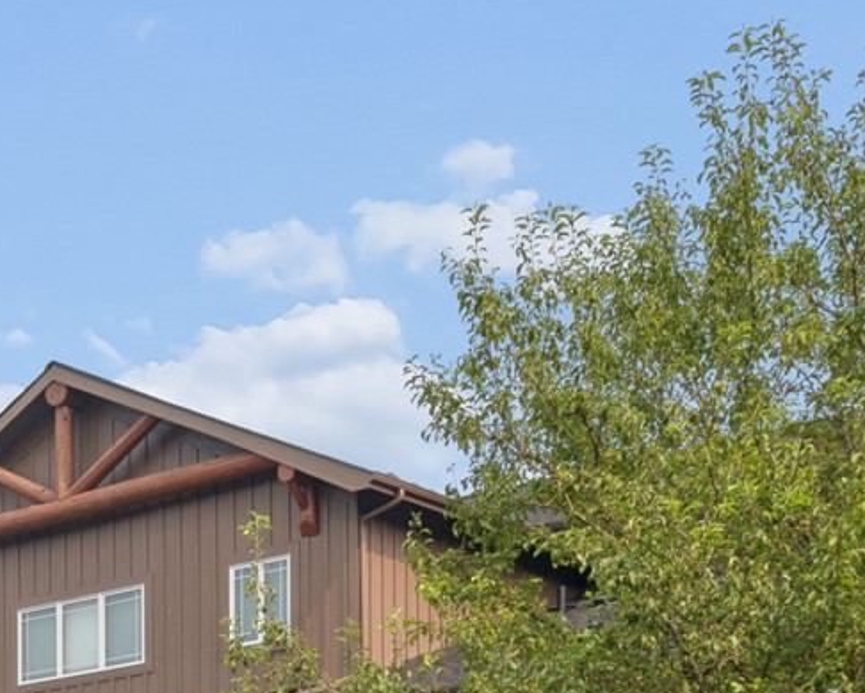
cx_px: -158
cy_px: 1055
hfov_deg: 20.4
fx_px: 2253
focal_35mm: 88
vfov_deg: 16.0
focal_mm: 14
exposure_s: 1/400
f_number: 7.1
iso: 100
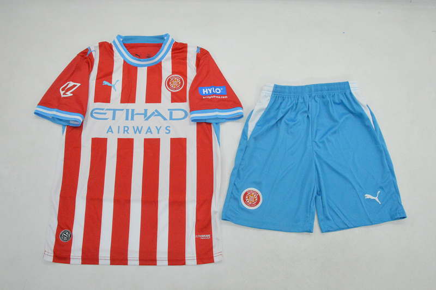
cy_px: 145
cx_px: 218
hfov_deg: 59.5
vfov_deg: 41.6
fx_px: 381
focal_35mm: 32
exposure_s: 1/200
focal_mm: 21
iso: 6400
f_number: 25
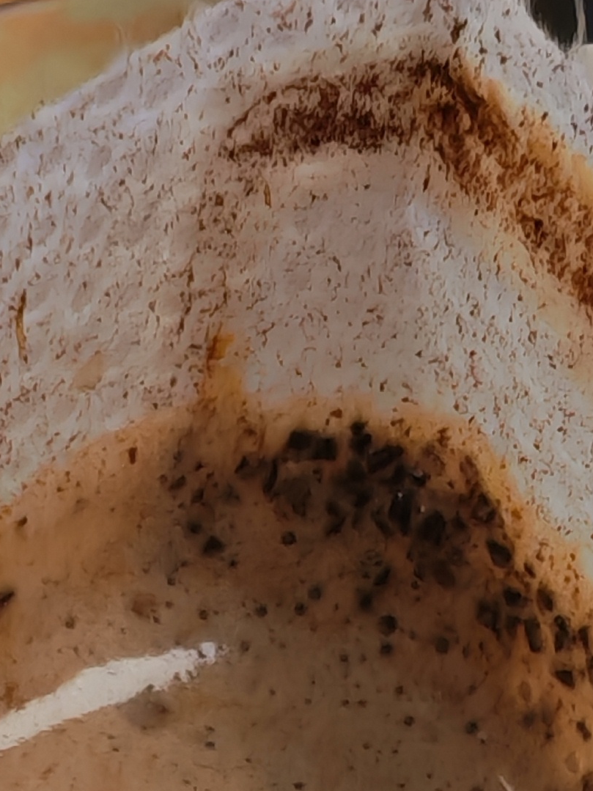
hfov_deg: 16.6
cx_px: 265
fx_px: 2033
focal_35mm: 89
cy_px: 1171
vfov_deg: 19.4
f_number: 2.2
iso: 64
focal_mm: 1.96
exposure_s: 1/50
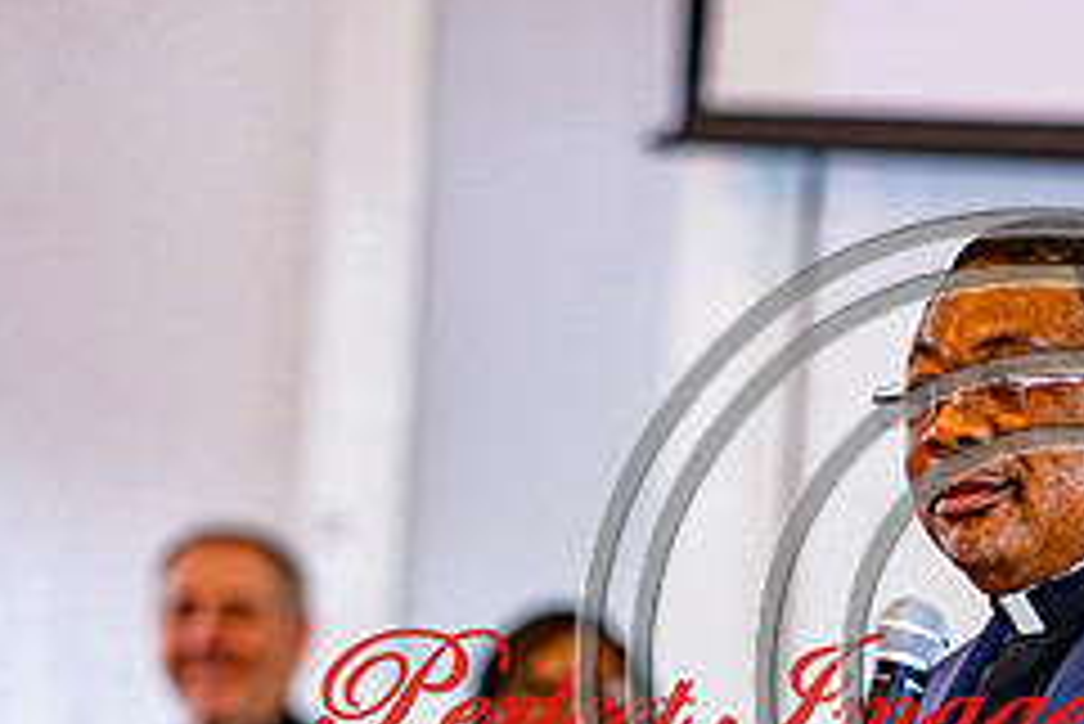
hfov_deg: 8.1
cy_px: 704
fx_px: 7622
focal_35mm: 253
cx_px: 1039
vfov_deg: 5.4
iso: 200
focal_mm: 105
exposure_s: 1/125
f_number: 1.8
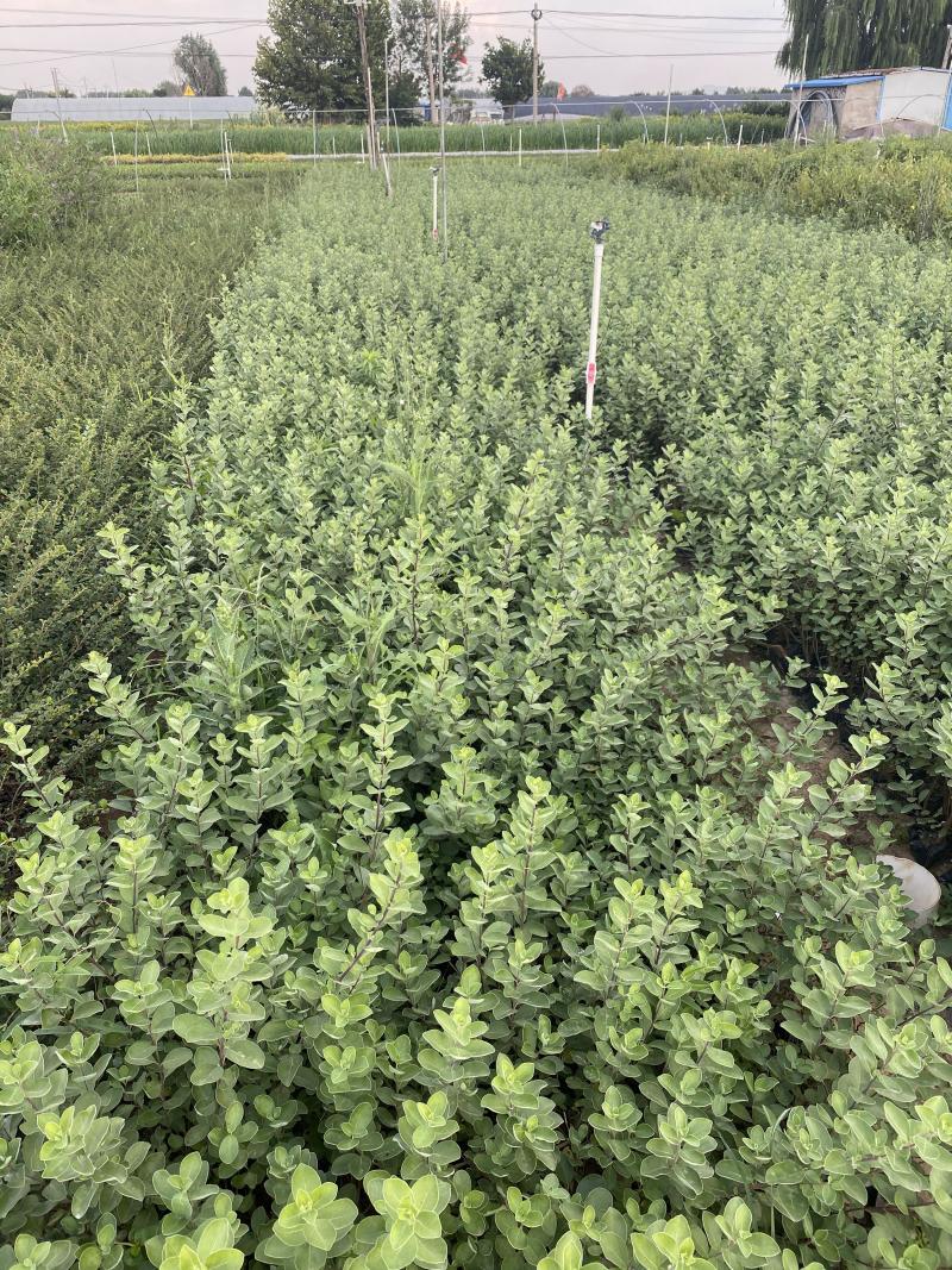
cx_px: 476
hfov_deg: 53.1
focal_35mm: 26
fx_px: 954
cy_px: 635
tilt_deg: -28.5
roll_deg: -0.1
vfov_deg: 67.3
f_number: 1.8
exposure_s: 1/122
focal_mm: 4.25
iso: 32
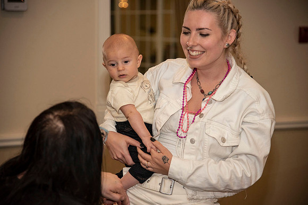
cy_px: 102
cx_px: 154
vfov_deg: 13.7
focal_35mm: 100
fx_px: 856
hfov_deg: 20.4
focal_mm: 100
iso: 640
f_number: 4
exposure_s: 1/200
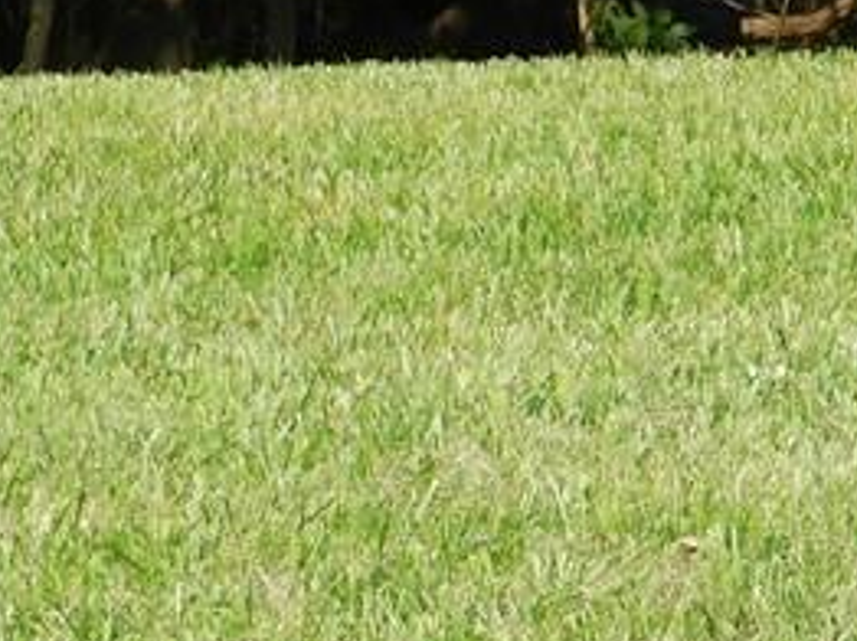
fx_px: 11131
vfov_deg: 3.3
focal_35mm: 450
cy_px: -147
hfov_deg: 4.4
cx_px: 958
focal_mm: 20.3
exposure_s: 1/400
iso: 125
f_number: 4.8
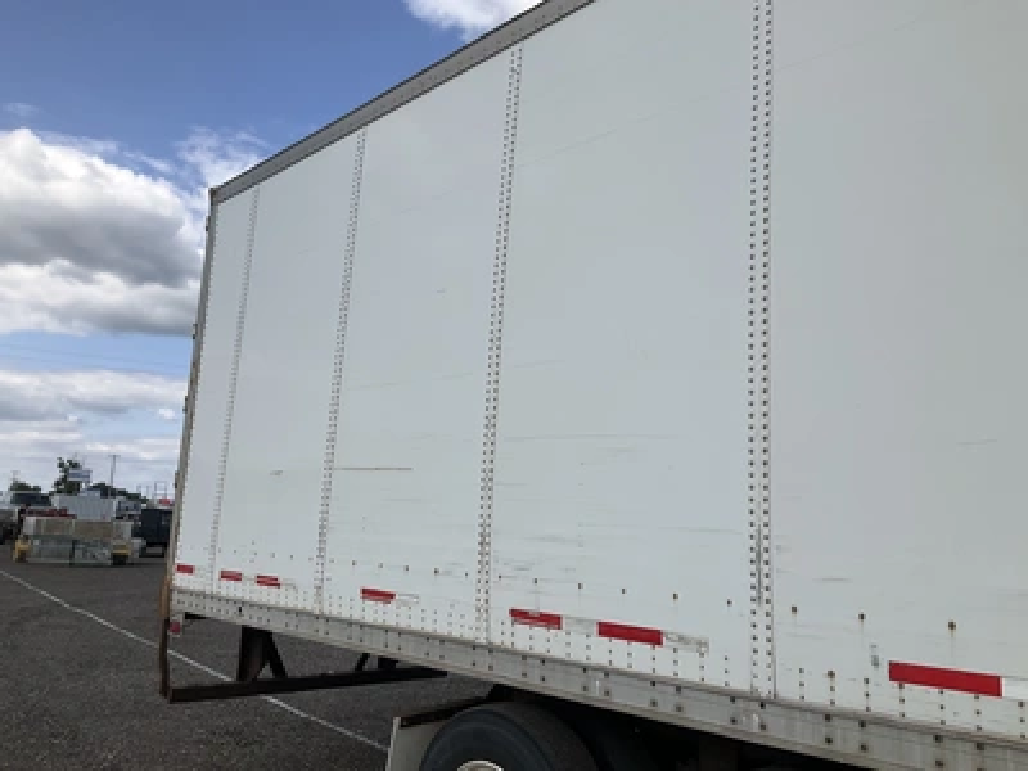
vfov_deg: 48.2
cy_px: 386
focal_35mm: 29
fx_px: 861
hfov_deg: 61.7
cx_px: 514
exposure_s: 1/2227
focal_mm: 3
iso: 25
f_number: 1.8
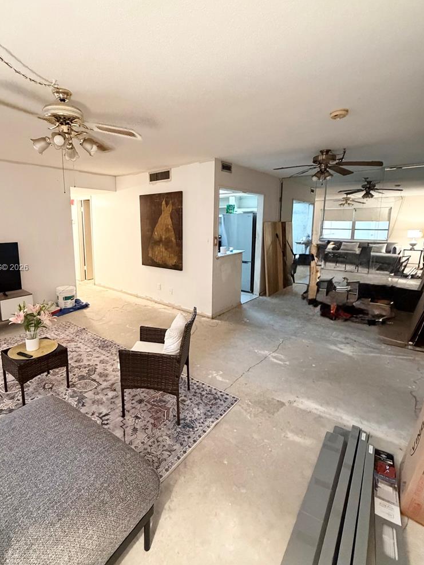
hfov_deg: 74.3
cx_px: 180
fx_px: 278
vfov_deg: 91.0
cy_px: 268
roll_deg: +0.4
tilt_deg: -9.9
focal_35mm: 17
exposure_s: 1/60
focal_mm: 2.22
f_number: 2.2
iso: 800
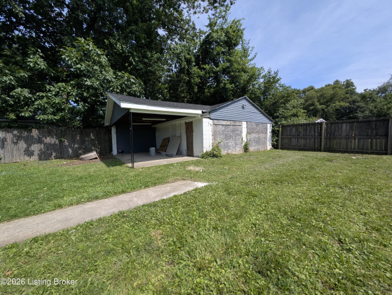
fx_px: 136
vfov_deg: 94.6
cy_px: 148
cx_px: 196
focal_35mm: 12
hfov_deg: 110.5
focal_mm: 2.23
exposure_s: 1/1337
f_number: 1.95
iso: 37
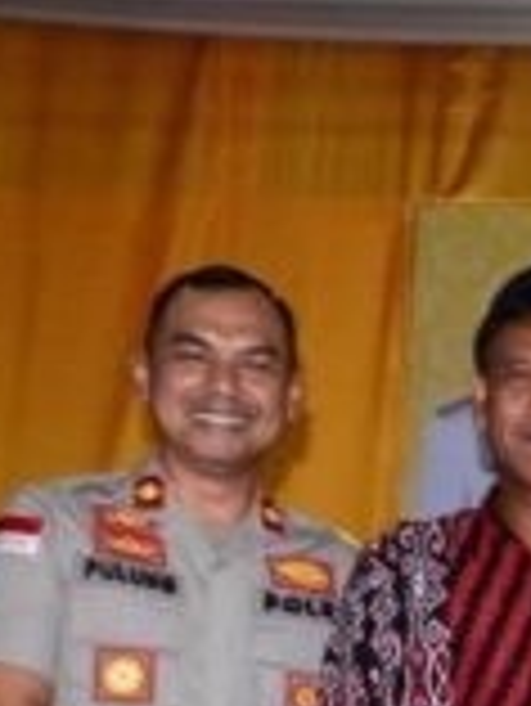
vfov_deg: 10.1
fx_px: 3942
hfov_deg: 7.1
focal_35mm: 193
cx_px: 1402
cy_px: 868
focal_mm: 30
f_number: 6.3
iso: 500
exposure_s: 1/80
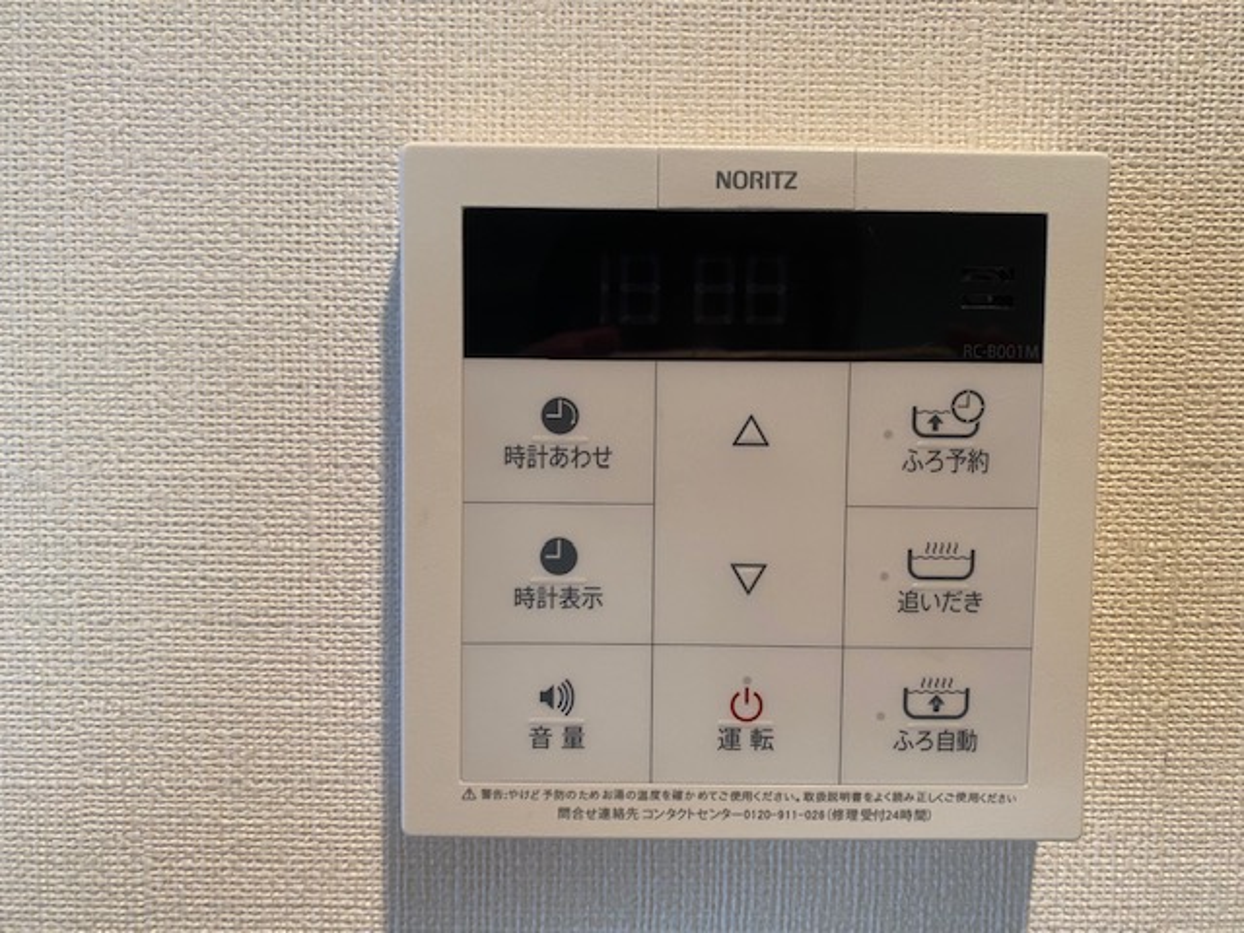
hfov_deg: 67.3
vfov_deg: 53.1
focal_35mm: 26
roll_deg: -0.1
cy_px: 466
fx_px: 934
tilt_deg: -3.2
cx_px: 622
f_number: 1.8
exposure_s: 1/50
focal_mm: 4.25
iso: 160
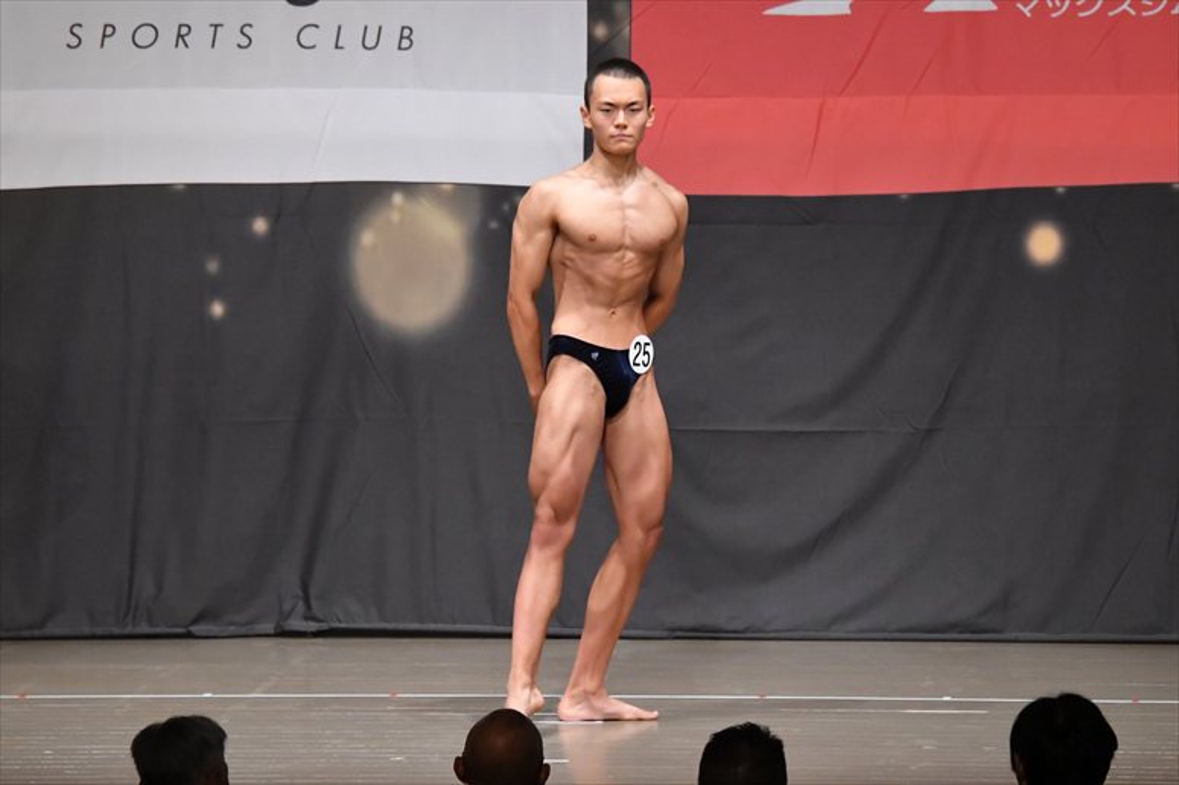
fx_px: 6612
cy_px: 392
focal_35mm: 202
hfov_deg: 10.2
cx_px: 590
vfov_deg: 6.8
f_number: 5.6
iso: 6400
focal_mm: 135
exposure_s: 1/400
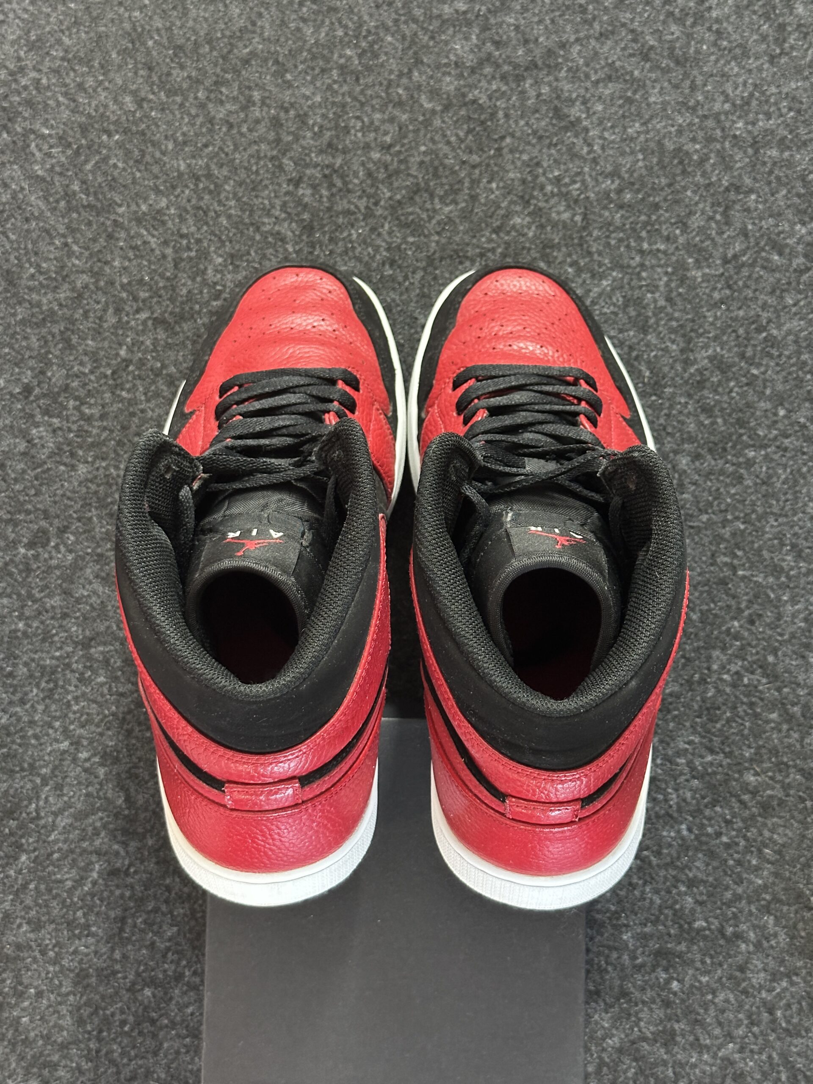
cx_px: 406
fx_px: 1503
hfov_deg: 30.3
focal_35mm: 48
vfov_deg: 39.7
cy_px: 542
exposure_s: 1/25
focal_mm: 6.86
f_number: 1.78
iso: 500
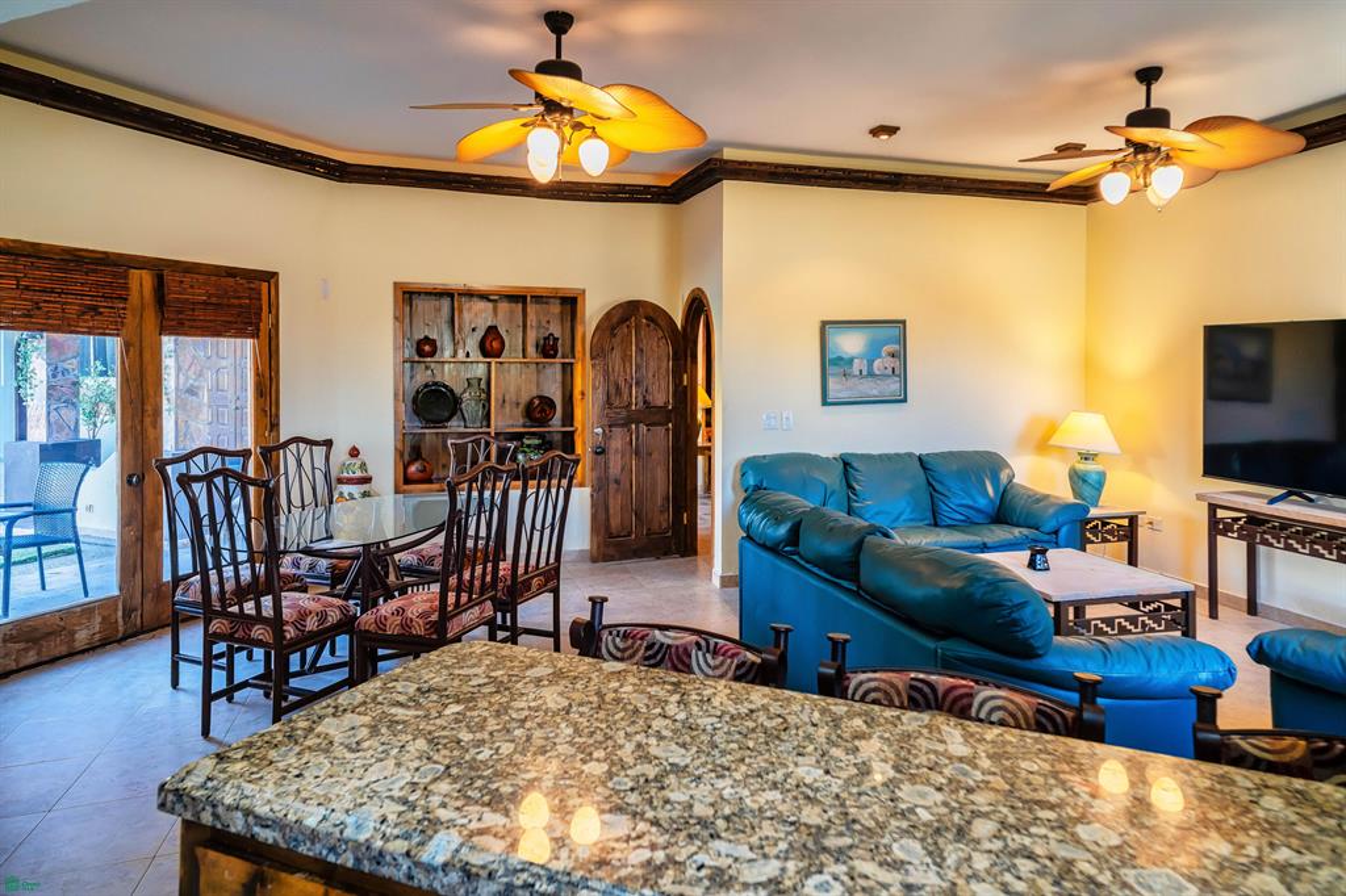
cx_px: 673
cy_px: 448
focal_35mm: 20
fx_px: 747
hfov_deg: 84.0
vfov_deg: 61.9
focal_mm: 20
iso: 640
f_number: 4.5
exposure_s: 1/80
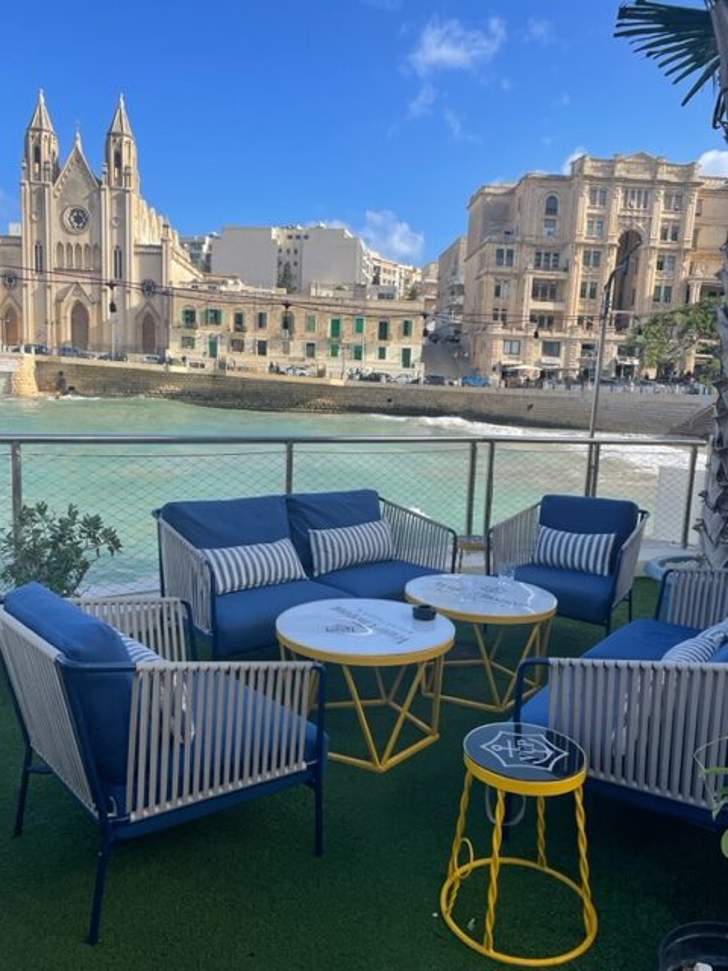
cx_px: 364
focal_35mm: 26
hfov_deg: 53.1
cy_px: 486
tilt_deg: -8.5
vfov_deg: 67.3
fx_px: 729
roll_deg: -1.6
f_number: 1.6
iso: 32
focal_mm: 4.2
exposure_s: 1/2092
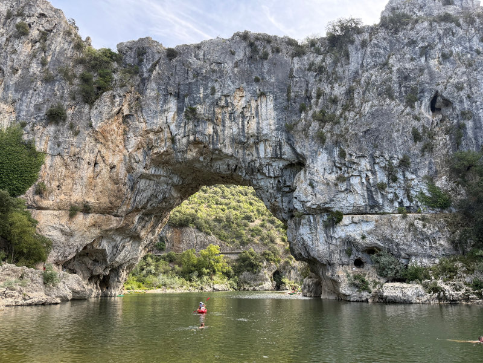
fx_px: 335
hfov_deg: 71.6
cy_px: 182
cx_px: 242
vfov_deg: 56.8
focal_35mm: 24
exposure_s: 1/898
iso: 100
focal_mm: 6.8
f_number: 1.8
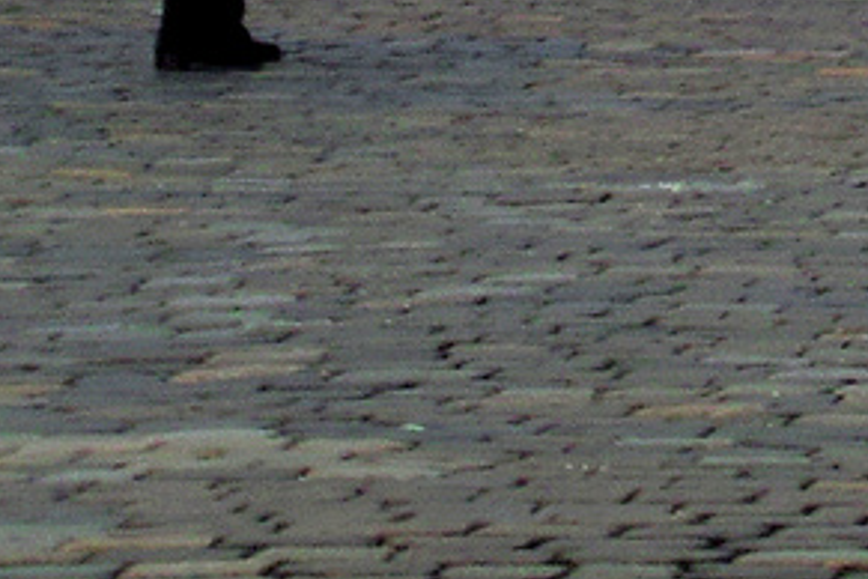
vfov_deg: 3.7
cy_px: -1051
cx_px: 1074
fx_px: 8800
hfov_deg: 5.6
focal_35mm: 365
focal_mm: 35
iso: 100
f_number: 4
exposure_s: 1/640
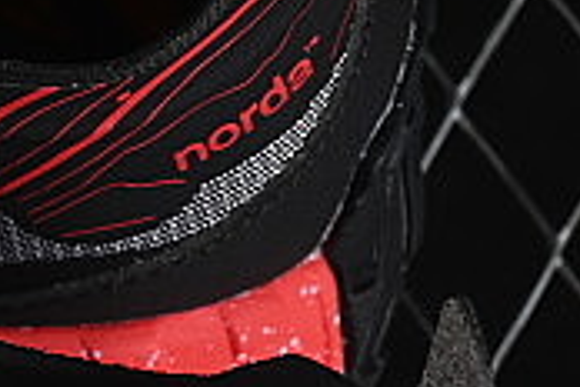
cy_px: 534
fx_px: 7491
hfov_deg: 4.3
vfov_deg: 3.0
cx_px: -763
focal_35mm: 465
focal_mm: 50
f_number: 6.3
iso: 160
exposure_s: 1/50
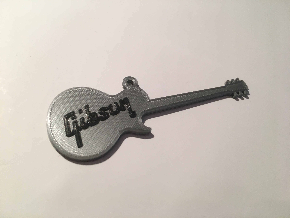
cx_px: 145
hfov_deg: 61.7
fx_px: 243
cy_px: 109
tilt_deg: -58.6
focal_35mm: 29
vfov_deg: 48.2
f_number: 2.2
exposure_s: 1/33
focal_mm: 4.15
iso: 50
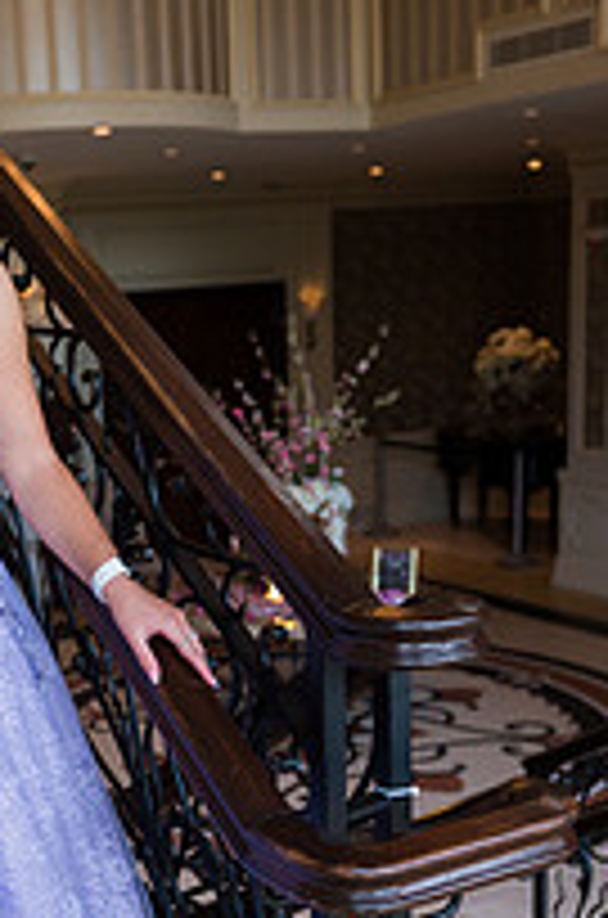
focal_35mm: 53
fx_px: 1349
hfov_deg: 24.5
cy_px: 594
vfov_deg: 37.3
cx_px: 34
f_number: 3.2
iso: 1600
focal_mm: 24
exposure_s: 1/320
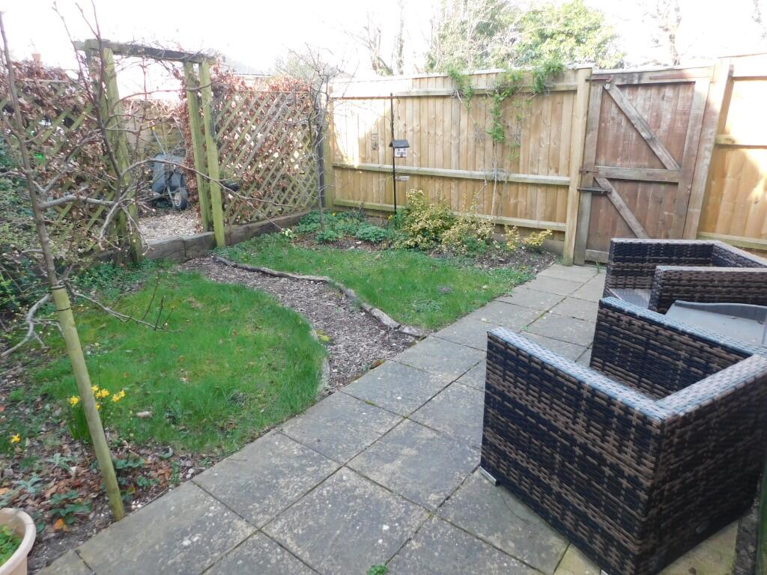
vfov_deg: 58.9
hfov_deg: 73.9
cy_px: 288
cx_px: 384
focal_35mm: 23
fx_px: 510
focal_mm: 4
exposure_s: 1/160
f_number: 3
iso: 125
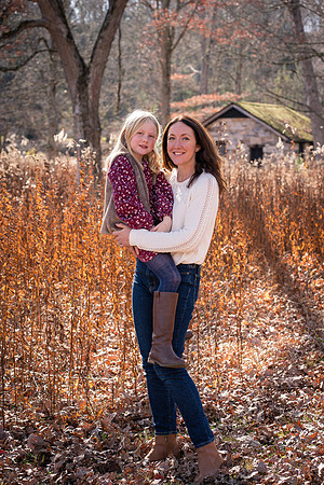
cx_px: 162
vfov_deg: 23.9
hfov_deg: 16.1
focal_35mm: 85
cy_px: 242
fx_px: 1147
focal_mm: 85
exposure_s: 1/250
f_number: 6.3
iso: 250
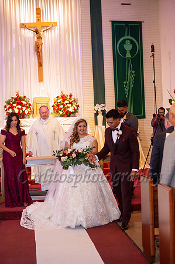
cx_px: 88
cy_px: 132
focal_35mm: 70
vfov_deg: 28.9
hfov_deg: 19.4
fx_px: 512
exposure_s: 1/60
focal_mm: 70
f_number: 3.5
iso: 1250
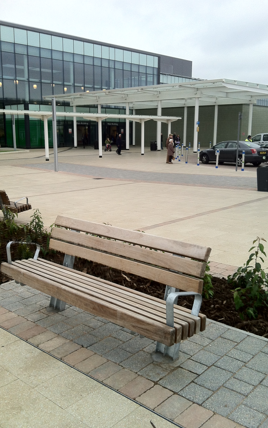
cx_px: 137
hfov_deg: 33.6
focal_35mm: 38
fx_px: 444
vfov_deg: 51.5
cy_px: 212
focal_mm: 3.85
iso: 80
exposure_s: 1/145
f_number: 2.8
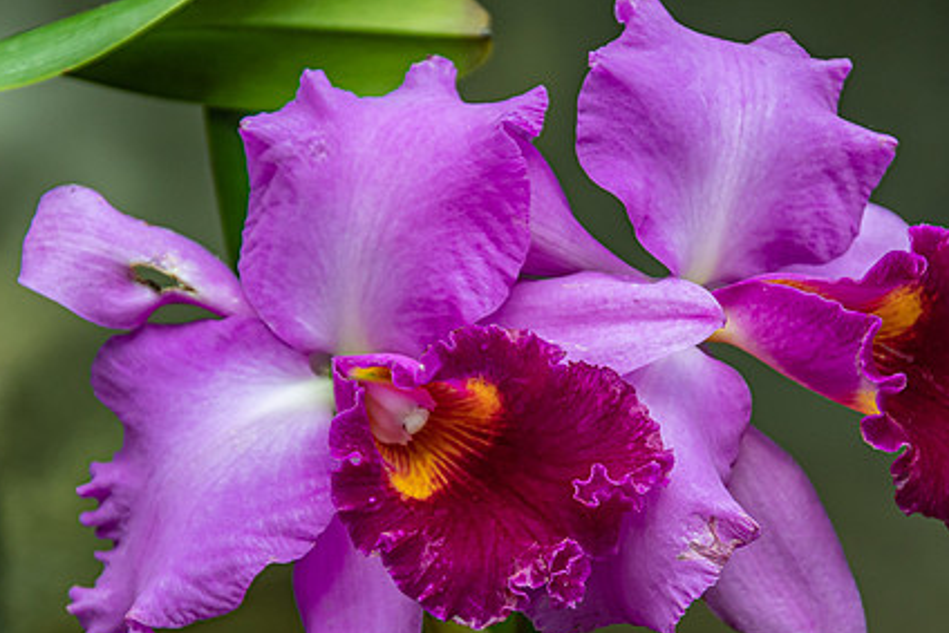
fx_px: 5406
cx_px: 510
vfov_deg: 6.7
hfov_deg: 10.0
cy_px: 397
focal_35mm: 205
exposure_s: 1/400
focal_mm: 100
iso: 500
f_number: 5
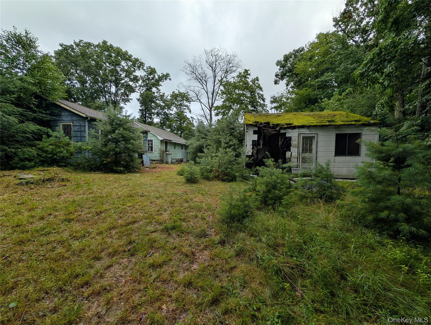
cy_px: 162
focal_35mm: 12
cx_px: 216
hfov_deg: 110.5
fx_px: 150
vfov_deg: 94.6
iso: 50
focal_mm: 2.02
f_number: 1.7
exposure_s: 1/2924
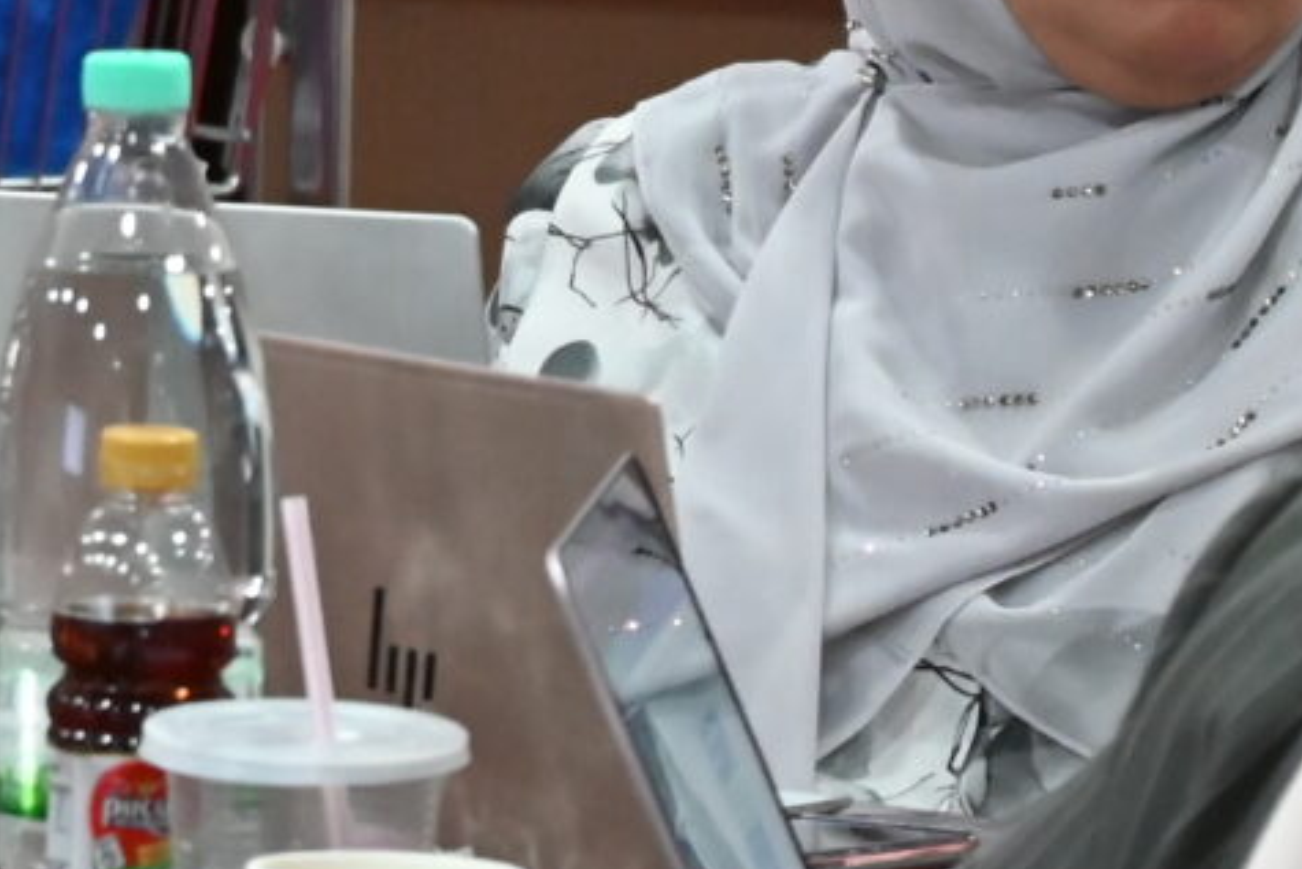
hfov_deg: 4.9
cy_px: -191
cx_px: -1146
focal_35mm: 415
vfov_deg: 3.3
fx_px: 15013
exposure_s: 1/60
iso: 4000
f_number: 6
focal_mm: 77
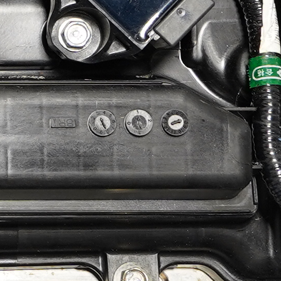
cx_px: -268
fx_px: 1350
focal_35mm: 147
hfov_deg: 10.9
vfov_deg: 11.8
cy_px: 63
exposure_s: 1/160
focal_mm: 16
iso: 400
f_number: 4
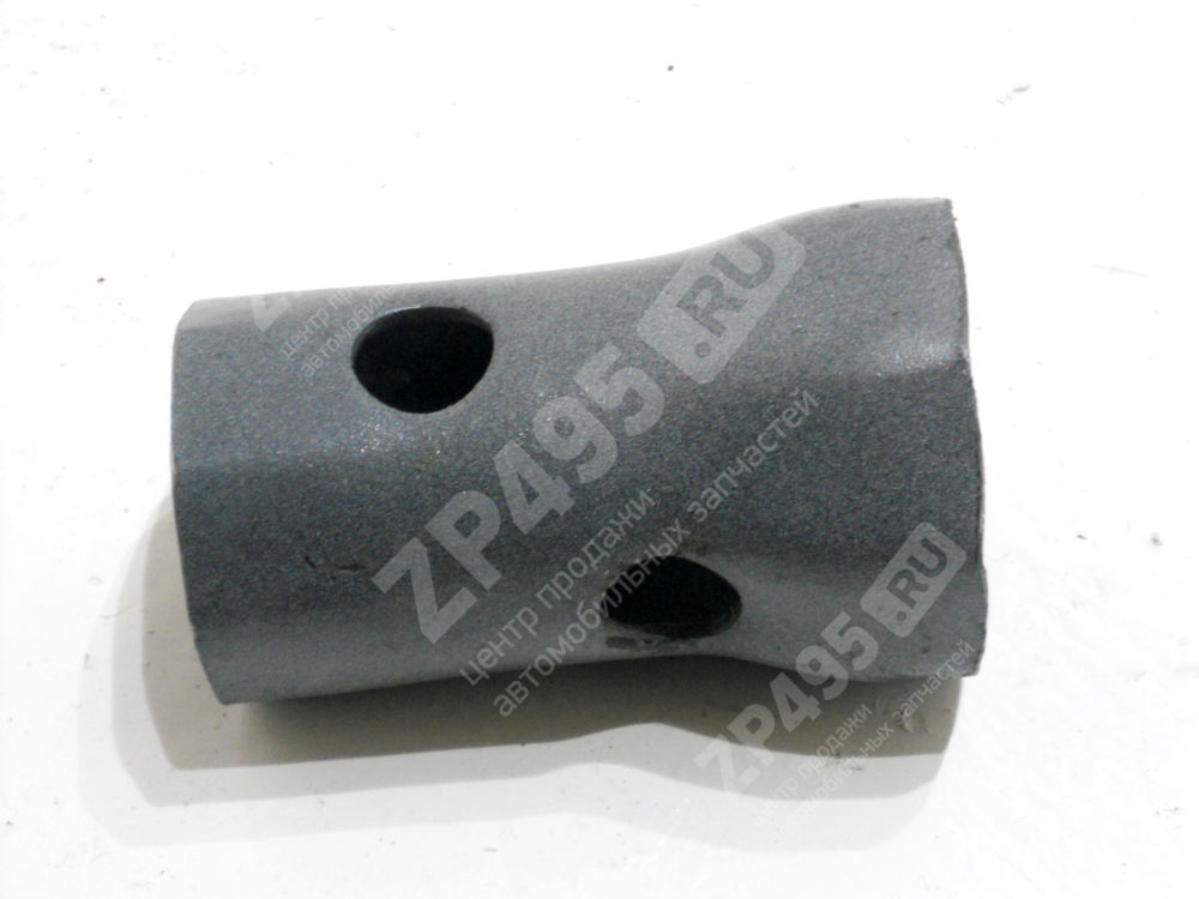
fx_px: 3187
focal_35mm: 92
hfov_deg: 21.3
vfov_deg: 16.1
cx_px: 600
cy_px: 450
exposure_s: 1/20
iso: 400
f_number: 5.4
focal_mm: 16.5
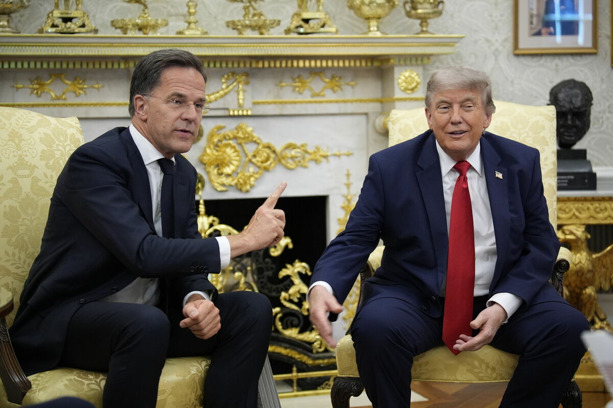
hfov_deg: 28.8
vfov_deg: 19.5
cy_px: 204
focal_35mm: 70
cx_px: 306
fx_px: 1192
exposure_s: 1/250
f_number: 2.8
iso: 2500
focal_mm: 70
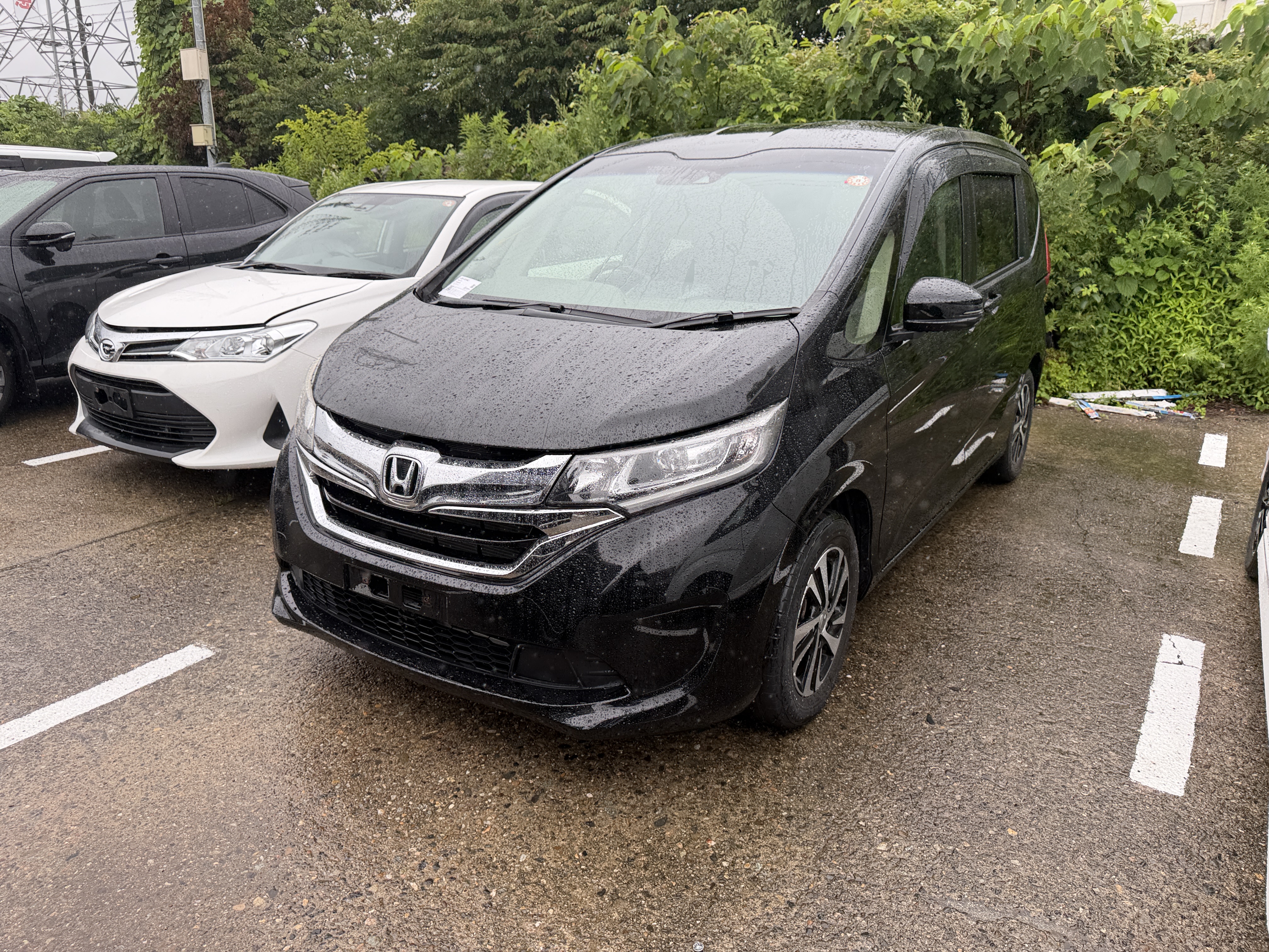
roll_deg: -1.5
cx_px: 634
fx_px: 880
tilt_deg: -10.8
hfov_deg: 71.6
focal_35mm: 24
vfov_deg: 56.8
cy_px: 476
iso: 80
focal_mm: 6.76
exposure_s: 1/501
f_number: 1.78
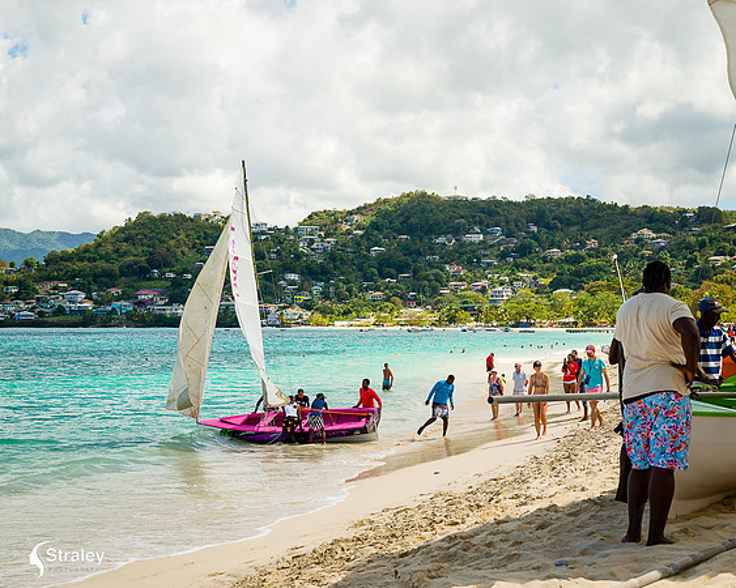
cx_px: 368
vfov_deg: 23.6
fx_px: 1406
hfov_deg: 29.3
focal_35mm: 65
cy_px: 294
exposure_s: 1/320
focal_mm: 54
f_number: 6.3
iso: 72
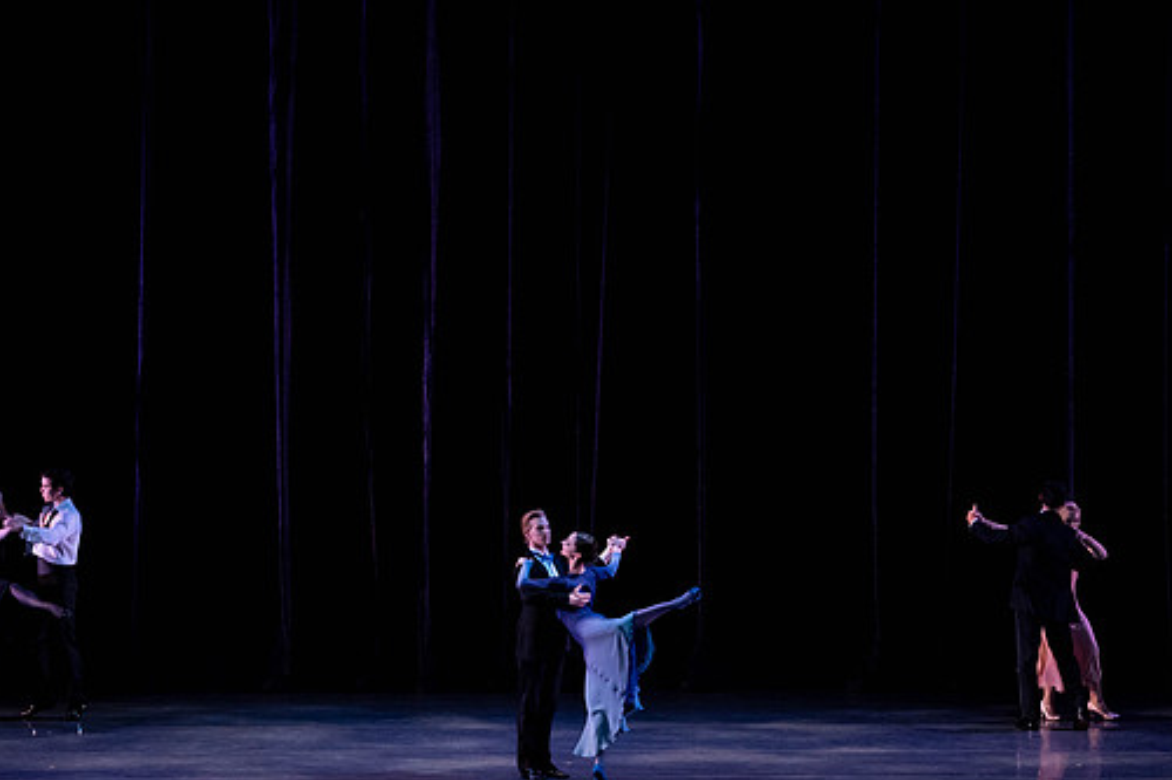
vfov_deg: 7.1
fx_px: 6281
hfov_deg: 10.7
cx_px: 490
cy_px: 344
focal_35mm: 193
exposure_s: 1/320
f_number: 2.8
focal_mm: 144
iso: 2500
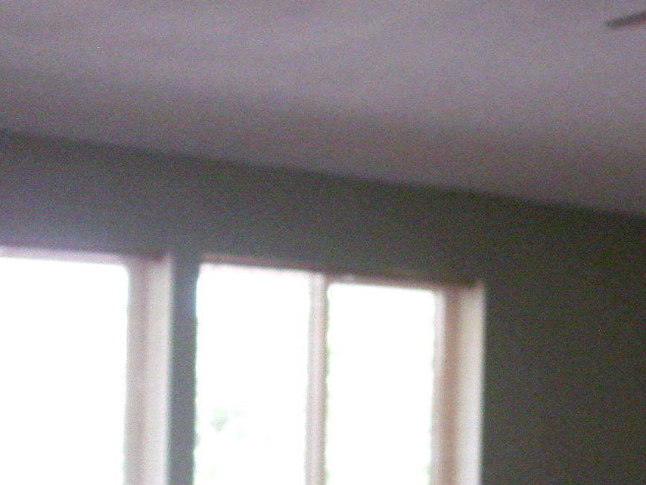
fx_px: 2071
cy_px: 476
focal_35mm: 111
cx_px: 651
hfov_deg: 17.3
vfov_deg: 13.2
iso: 330
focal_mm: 6.3
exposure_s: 1/60
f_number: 3.1
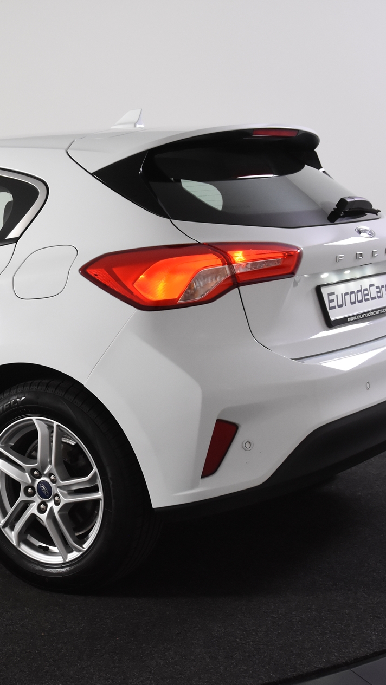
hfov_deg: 18.8
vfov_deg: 33.8
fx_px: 1128
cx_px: -18
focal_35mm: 62
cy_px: 342
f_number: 5
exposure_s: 1/100
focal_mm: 26
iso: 1600
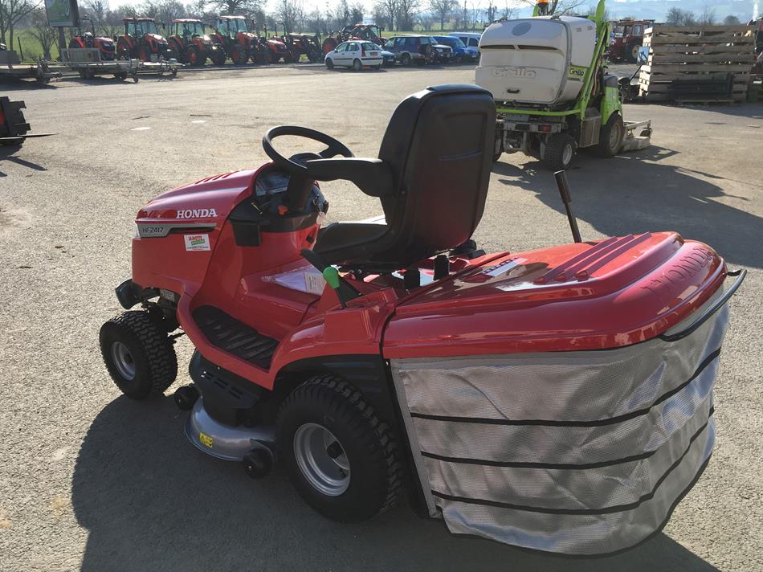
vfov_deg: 48.2
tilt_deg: -20.2
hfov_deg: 61.7
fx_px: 639
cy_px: 286
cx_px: 382
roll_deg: +0.9
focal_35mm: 29
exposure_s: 1/1040
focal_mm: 4.15
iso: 25
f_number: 2.2
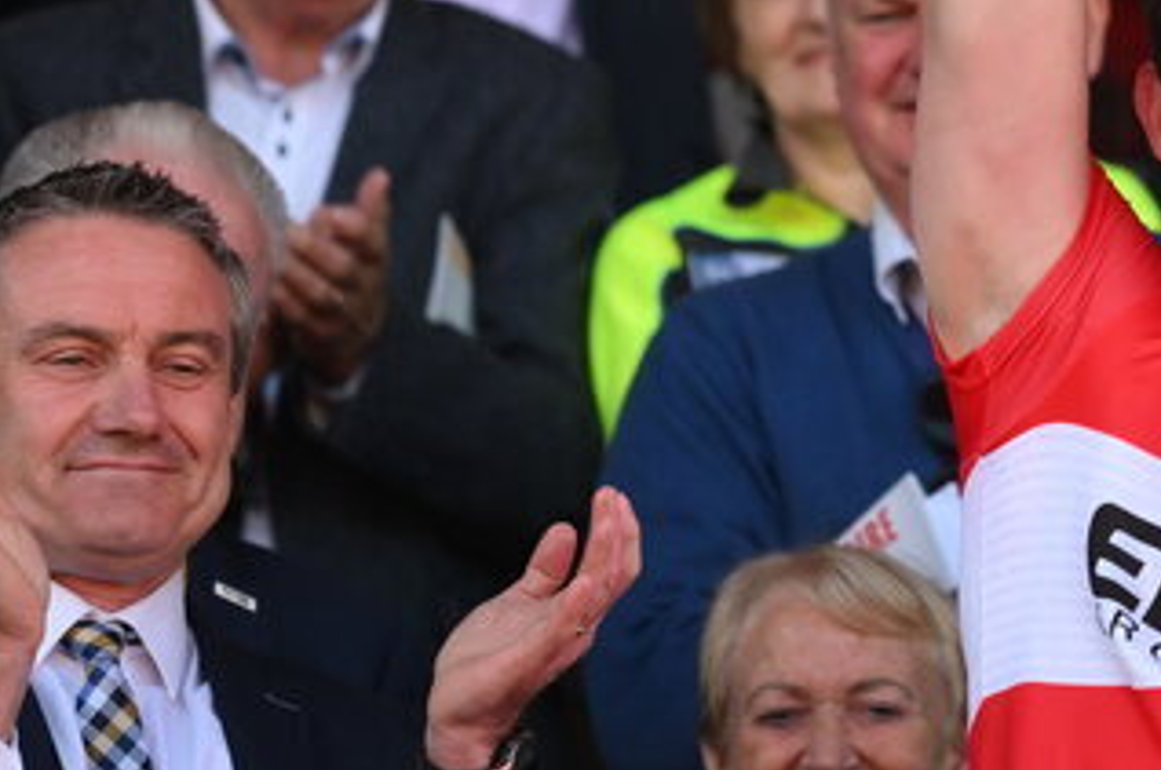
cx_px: 1395
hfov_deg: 3.2
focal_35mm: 645
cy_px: 29
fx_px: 20769
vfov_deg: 2.1
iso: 800
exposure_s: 1/2000
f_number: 2.8
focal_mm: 200
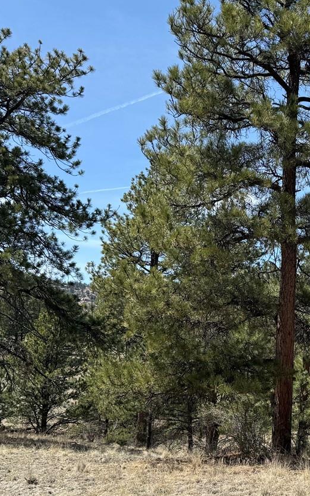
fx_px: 663
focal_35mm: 49
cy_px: 307
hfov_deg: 24.8
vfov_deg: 40.8
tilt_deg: +4.1
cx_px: 324
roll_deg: -1.7
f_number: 1.78
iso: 80
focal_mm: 6.76
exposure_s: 1/2703
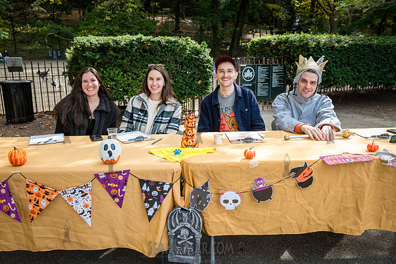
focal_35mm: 30
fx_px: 328
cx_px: 196
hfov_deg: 62.3
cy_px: 128
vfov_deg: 43.8
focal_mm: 24
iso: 1000
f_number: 5
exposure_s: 1/640
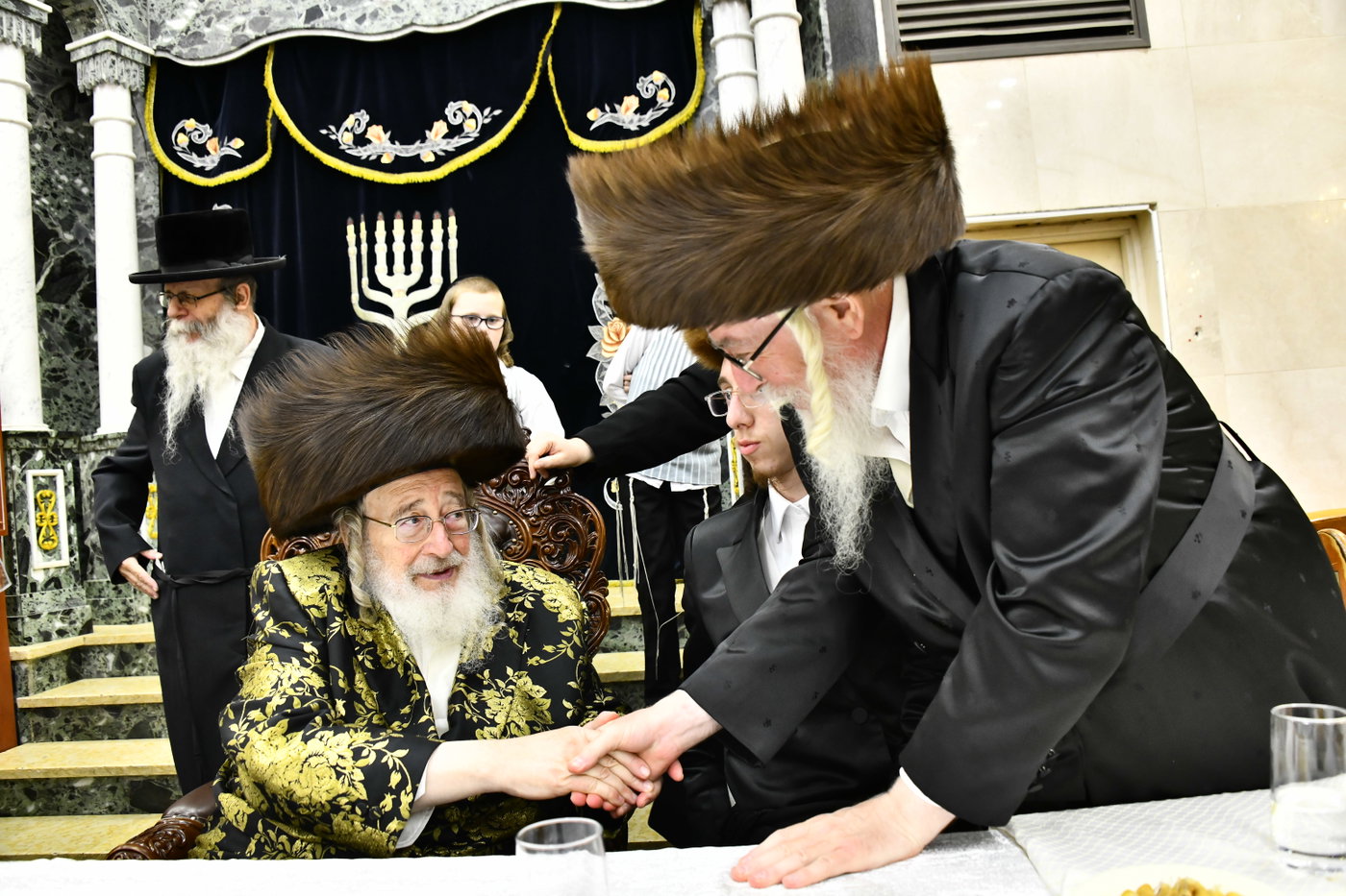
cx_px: 673
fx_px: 1047
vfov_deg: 46.4
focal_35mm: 28
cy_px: 448
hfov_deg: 65.5
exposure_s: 1/160
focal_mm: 28
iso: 2000
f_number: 5.6
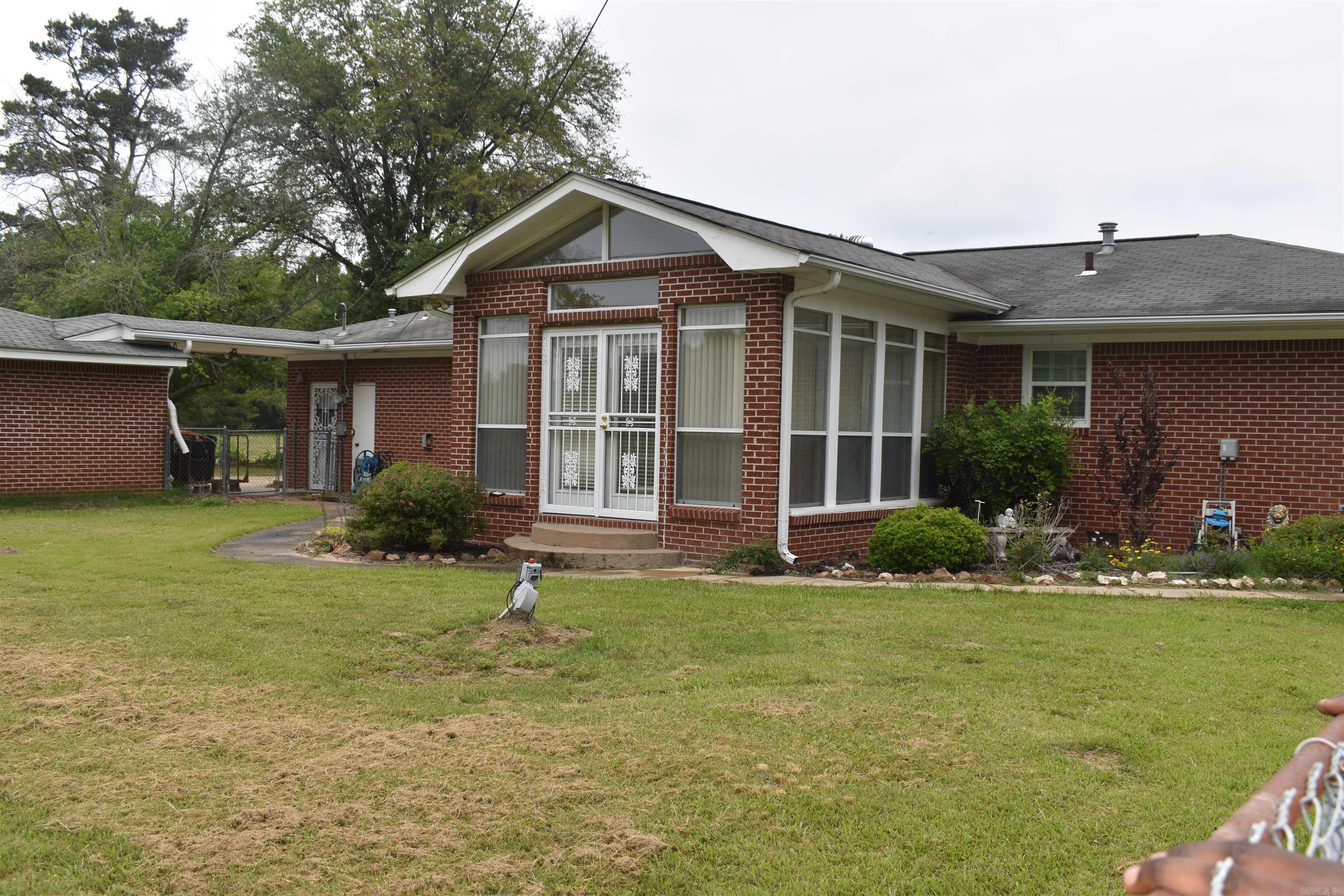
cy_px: 448
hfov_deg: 57.2
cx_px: 672
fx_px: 1232
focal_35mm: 33
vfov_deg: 40.0
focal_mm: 22
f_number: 9
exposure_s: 1/200
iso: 100
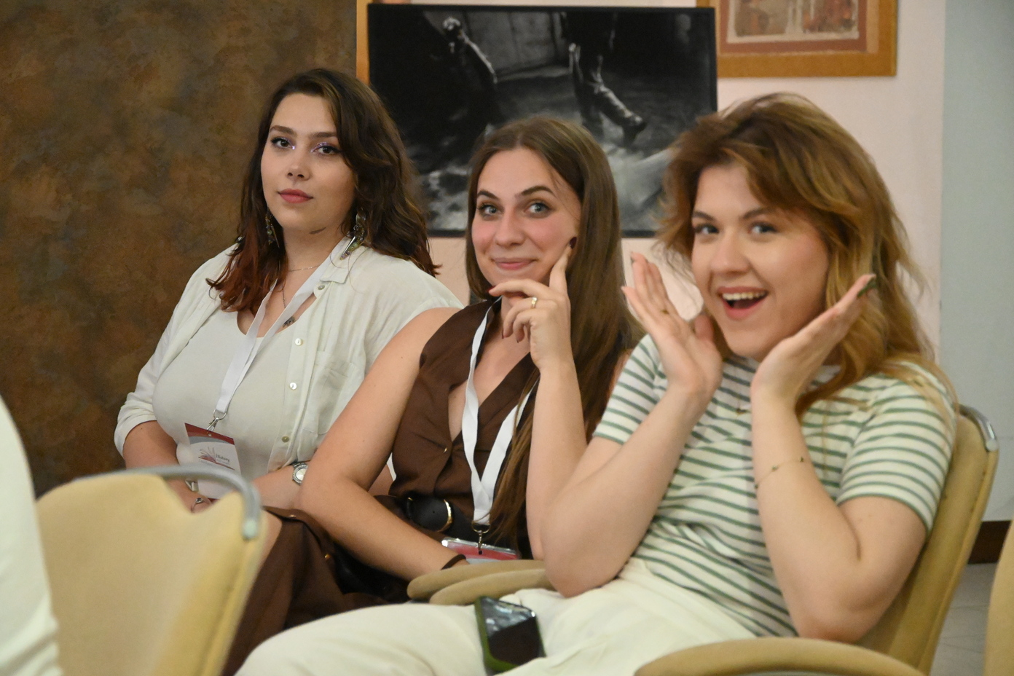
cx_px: 507
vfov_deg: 12.2
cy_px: 338
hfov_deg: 18.2
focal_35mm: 112
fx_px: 3169
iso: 12800
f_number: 5.3
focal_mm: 75
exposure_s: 1/60
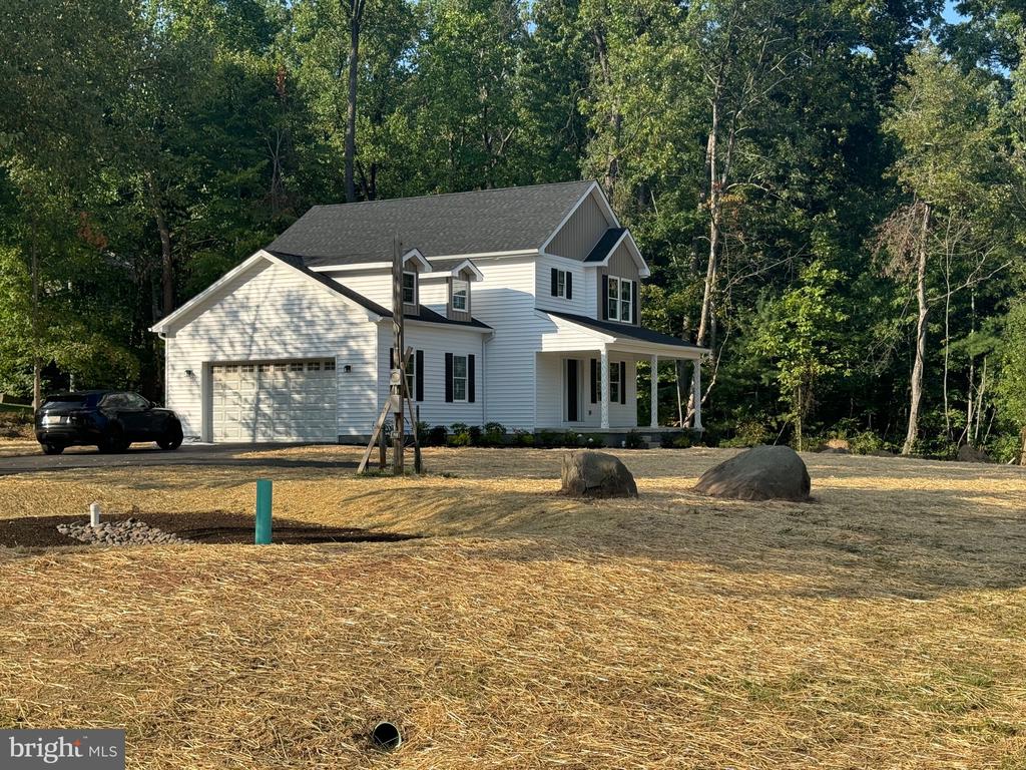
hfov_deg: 39.7
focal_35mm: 48
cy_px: 385
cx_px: 513
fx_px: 1423
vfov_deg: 30.3
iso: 64
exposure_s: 1/2513
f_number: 1.78
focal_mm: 6.76
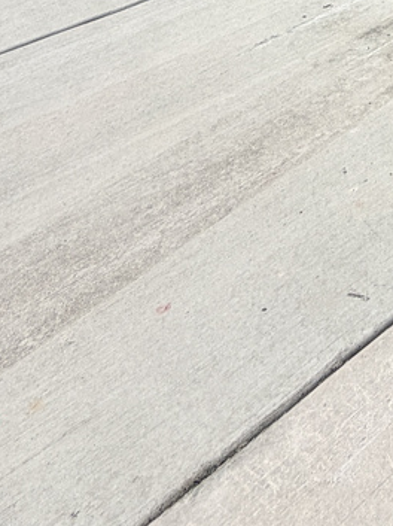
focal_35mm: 61
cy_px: -451
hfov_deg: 20.3
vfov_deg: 20.6
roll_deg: -0.9
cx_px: 603
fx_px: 925
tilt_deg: +1.4
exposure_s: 1/1399
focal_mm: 2.22
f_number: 2.2
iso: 20
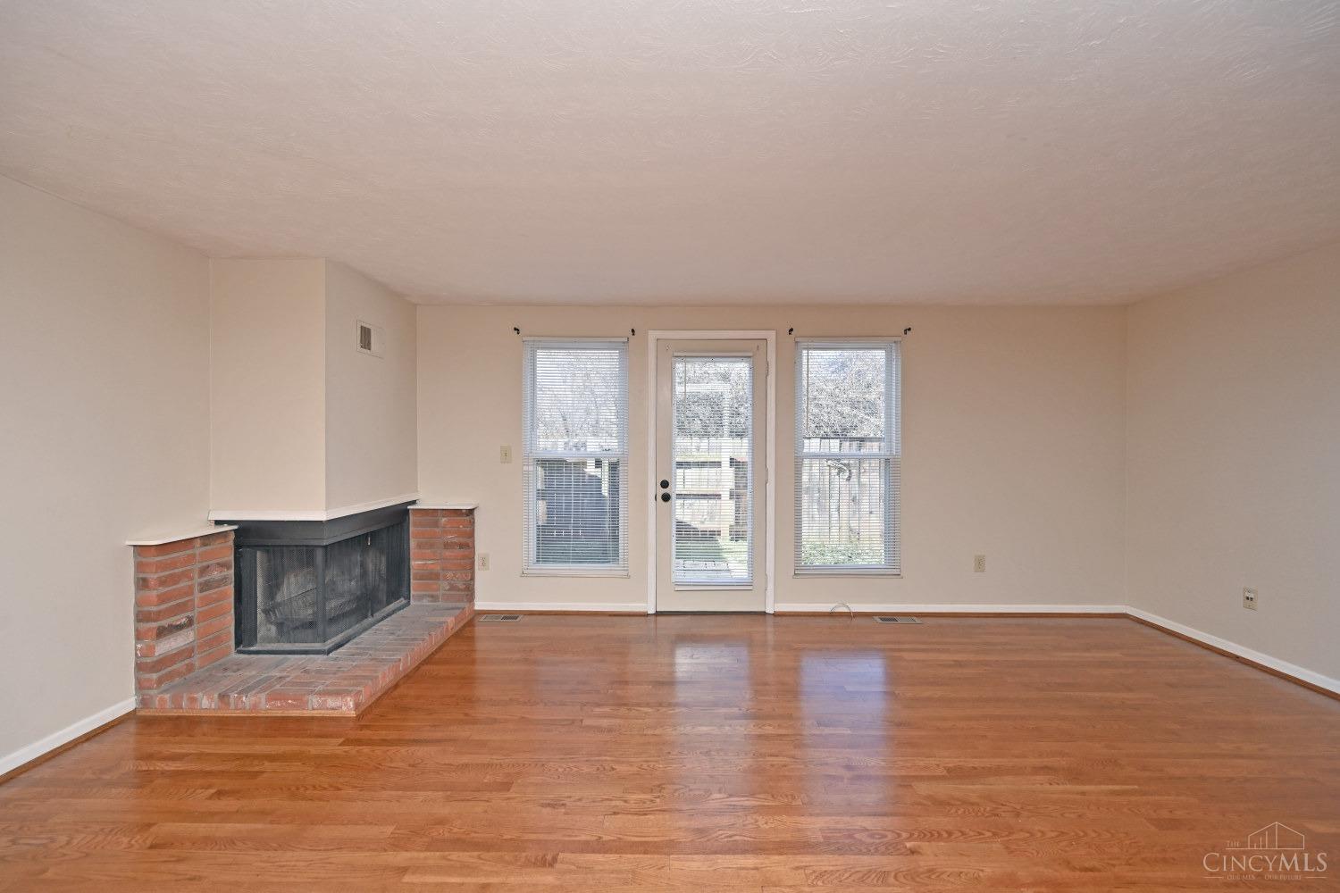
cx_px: 670
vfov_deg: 81.2
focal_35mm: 14
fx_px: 521
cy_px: 446
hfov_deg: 104.3
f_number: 5
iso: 200
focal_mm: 14
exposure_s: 1/100
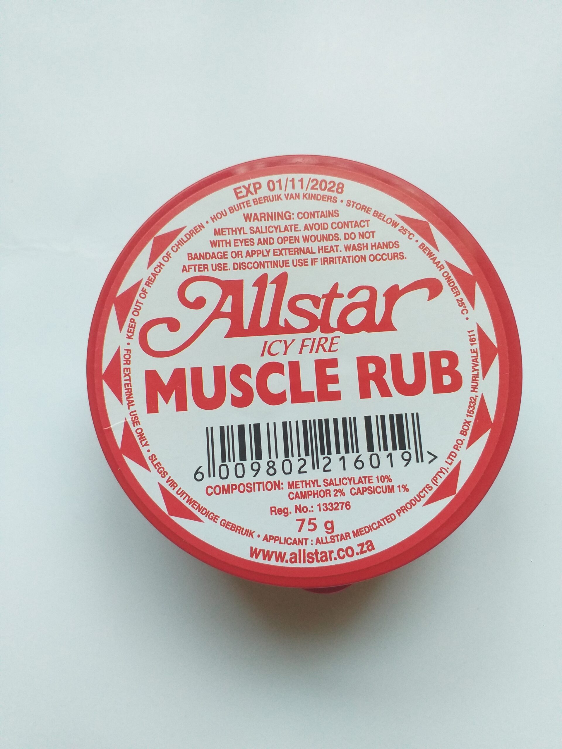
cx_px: 281
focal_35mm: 26
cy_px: 374
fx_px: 563
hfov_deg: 53.1
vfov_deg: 67.3
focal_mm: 3.6
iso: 160
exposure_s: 1/50
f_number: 1.9
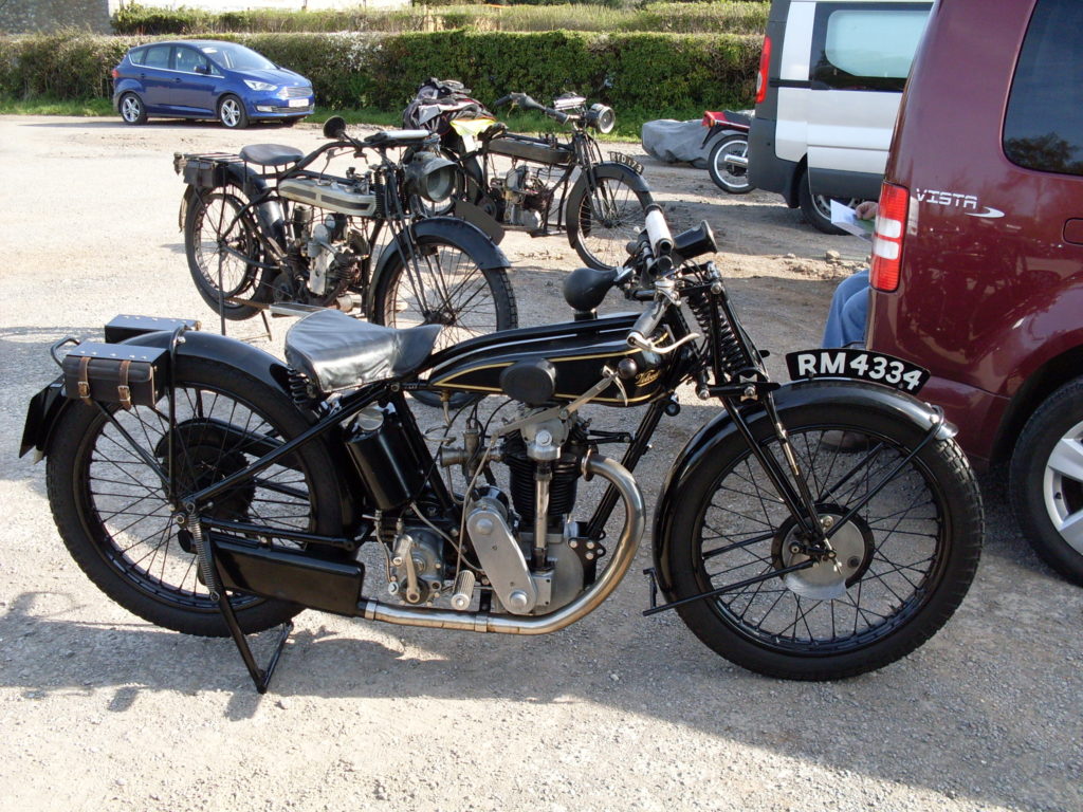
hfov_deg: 49.0
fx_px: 1189
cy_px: 406
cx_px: 542
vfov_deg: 37.7
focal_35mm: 38
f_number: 2.8
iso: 80
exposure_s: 1/350
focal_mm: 6.3
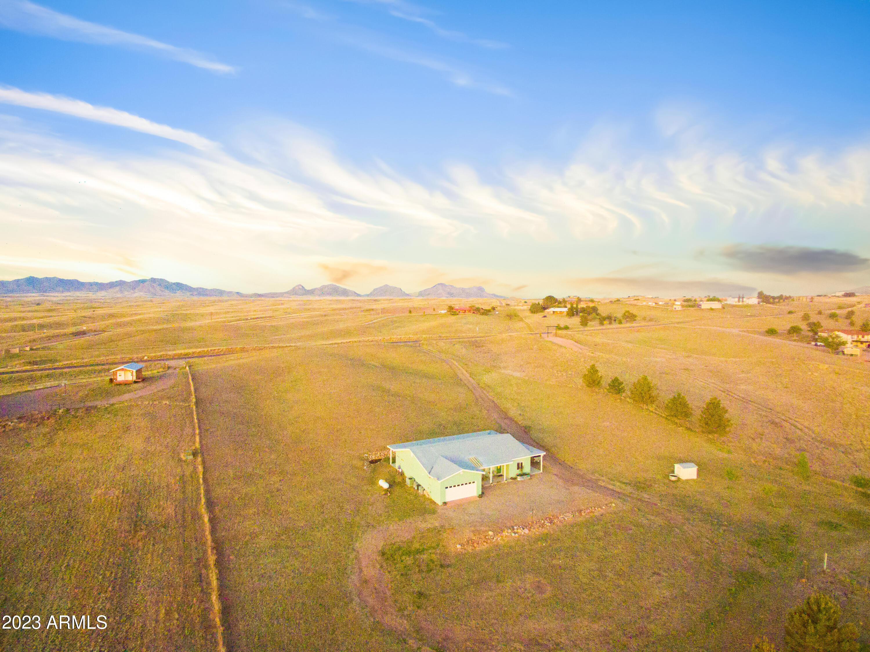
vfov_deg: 65.9
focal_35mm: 20
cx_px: 435
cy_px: 326
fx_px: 502
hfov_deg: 81.8
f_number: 2.8
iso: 1043
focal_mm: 3.61
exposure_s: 1/5
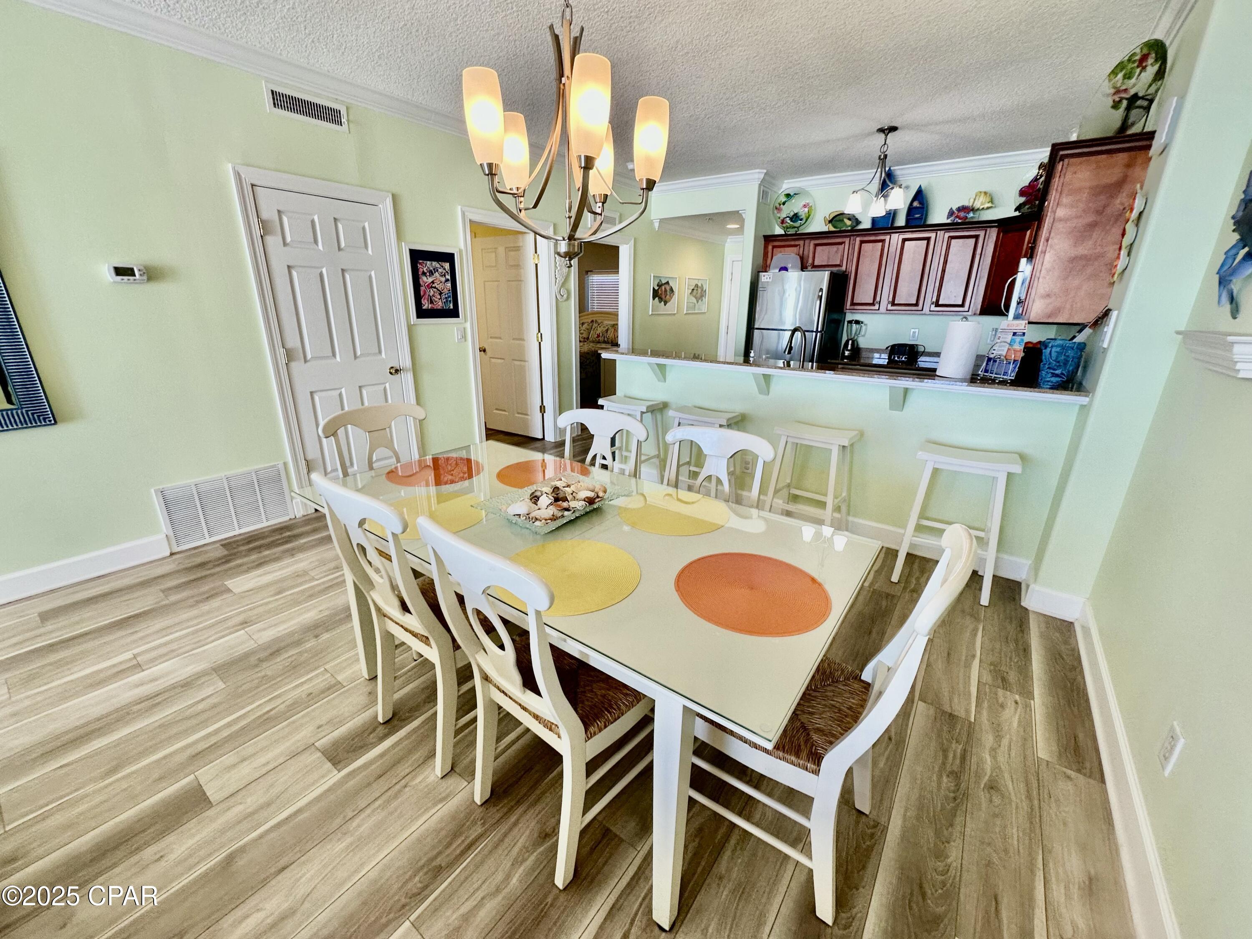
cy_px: 470
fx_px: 506
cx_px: 626
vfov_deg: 85.7
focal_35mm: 14
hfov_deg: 102.1
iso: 125
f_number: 2.2
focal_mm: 2.22
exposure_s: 1/120
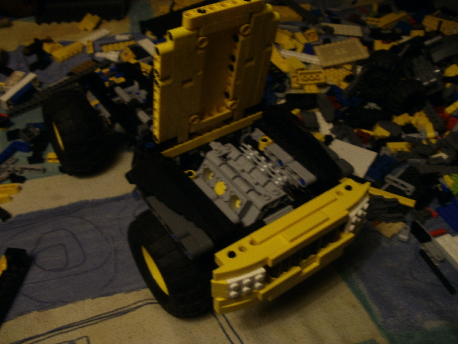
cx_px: 229
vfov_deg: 39.7
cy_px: 172
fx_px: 476
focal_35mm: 36
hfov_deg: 51.4
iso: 100
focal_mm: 6.3
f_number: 3.5
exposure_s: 1/2
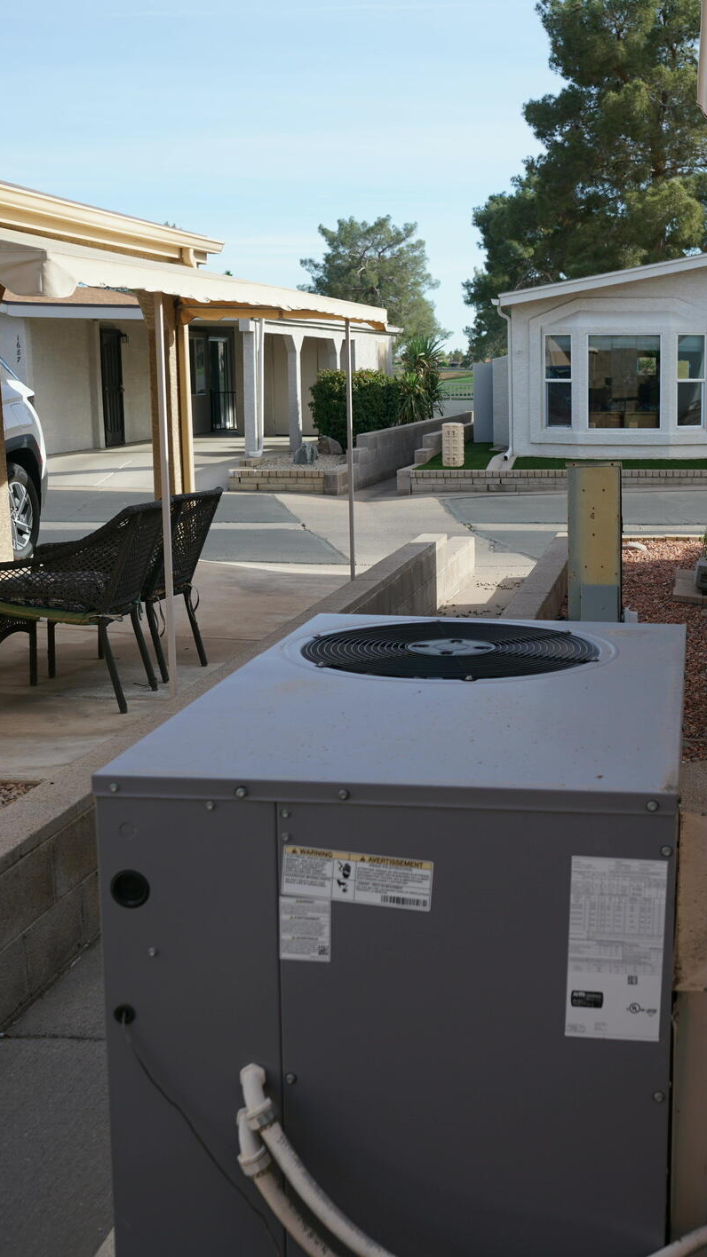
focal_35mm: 45
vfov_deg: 45.5
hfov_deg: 25.9
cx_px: 592
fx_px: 1500
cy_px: 621
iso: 100
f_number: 5.6
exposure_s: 1/320
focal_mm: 28
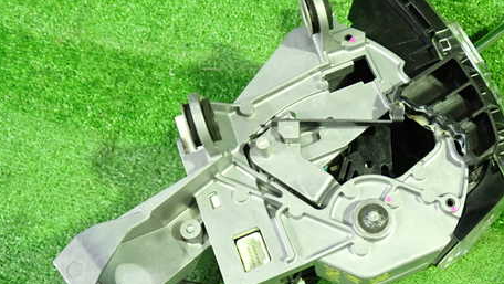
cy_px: 140
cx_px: 324
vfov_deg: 27.8
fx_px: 575
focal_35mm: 43
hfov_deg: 46.8
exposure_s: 1/30
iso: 800
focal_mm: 5.4
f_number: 2.3
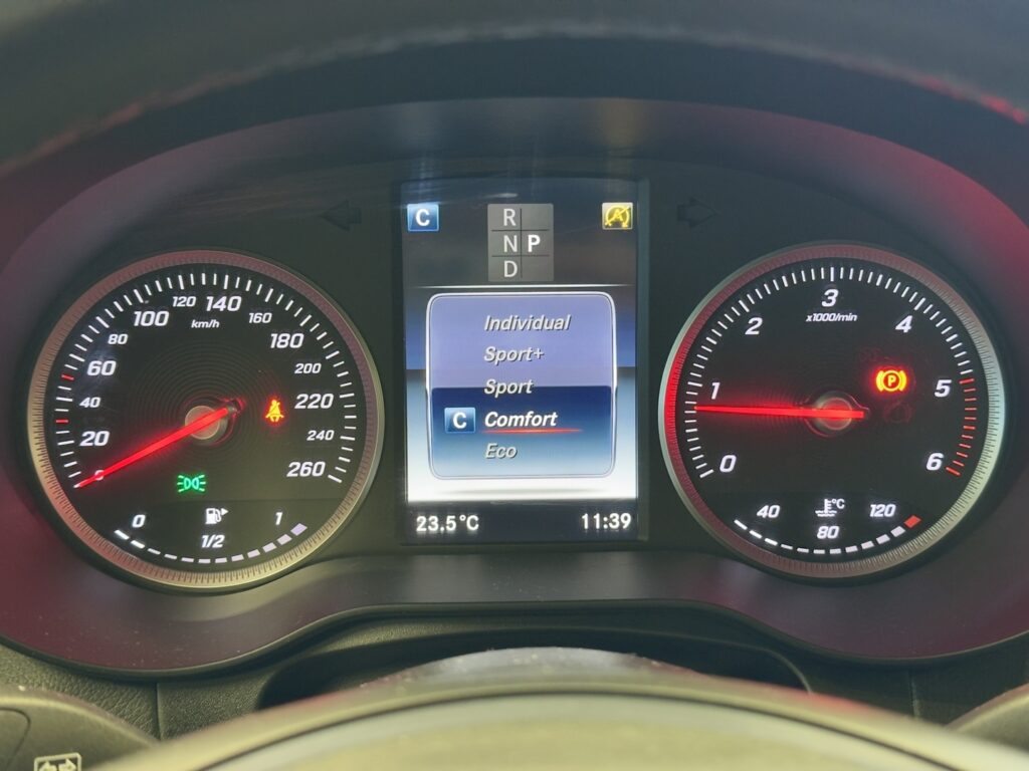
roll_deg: +0.0
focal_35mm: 48
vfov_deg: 30.3
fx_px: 1427
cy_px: 386
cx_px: 514
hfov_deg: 39.7
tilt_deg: -20.2
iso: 400
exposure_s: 1/34
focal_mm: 6.76
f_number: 1.78
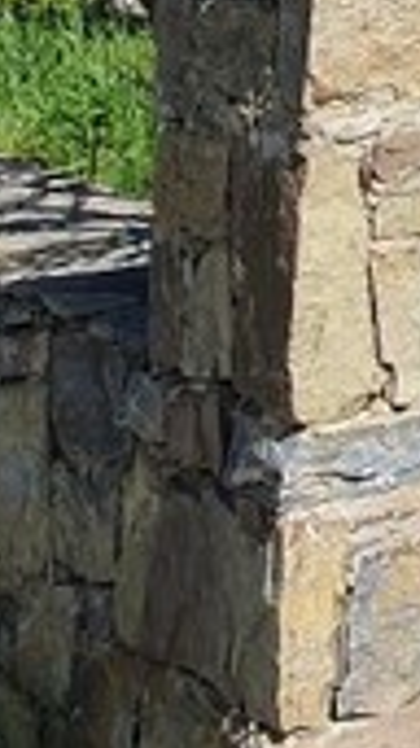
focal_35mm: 85
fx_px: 1685
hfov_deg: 12.0
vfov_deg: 22.2
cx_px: 949
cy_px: -249
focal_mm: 1.8
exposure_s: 1/1444
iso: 50
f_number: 2.2
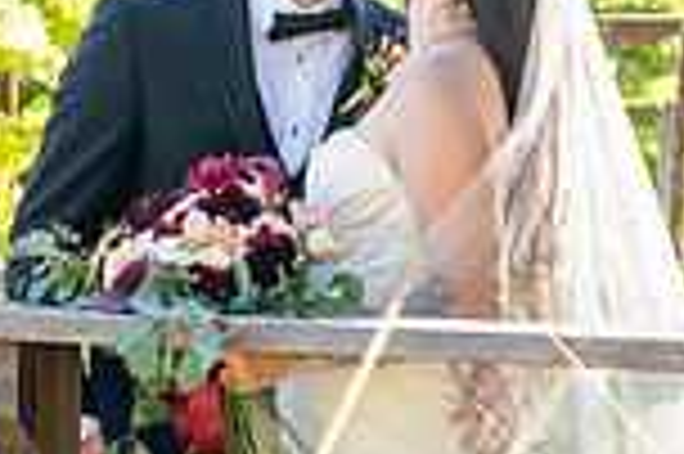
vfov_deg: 5.3
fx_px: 4859
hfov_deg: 8.1
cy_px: 52
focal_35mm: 256
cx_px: 414
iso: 500
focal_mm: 67
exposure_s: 1/400
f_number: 4
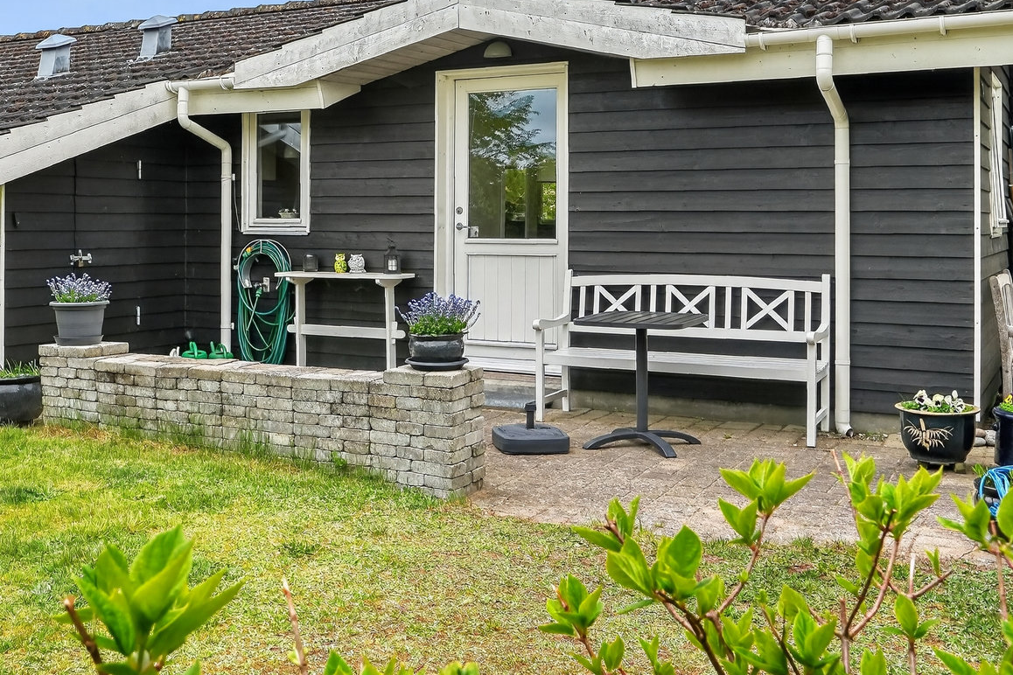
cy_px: 197
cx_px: 266
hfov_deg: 45.0
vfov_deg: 31.5
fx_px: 1182
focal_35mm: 42
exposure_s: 1/250
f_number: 8
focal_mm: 19
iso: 400
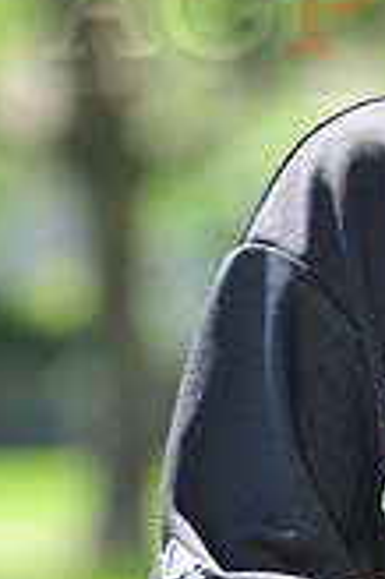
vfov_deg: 2.9
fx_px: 11365
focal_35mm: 707
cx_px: 661
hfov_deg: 1.9
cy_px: -18
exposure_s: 1/160
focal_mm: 200
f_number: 7.1
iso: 200
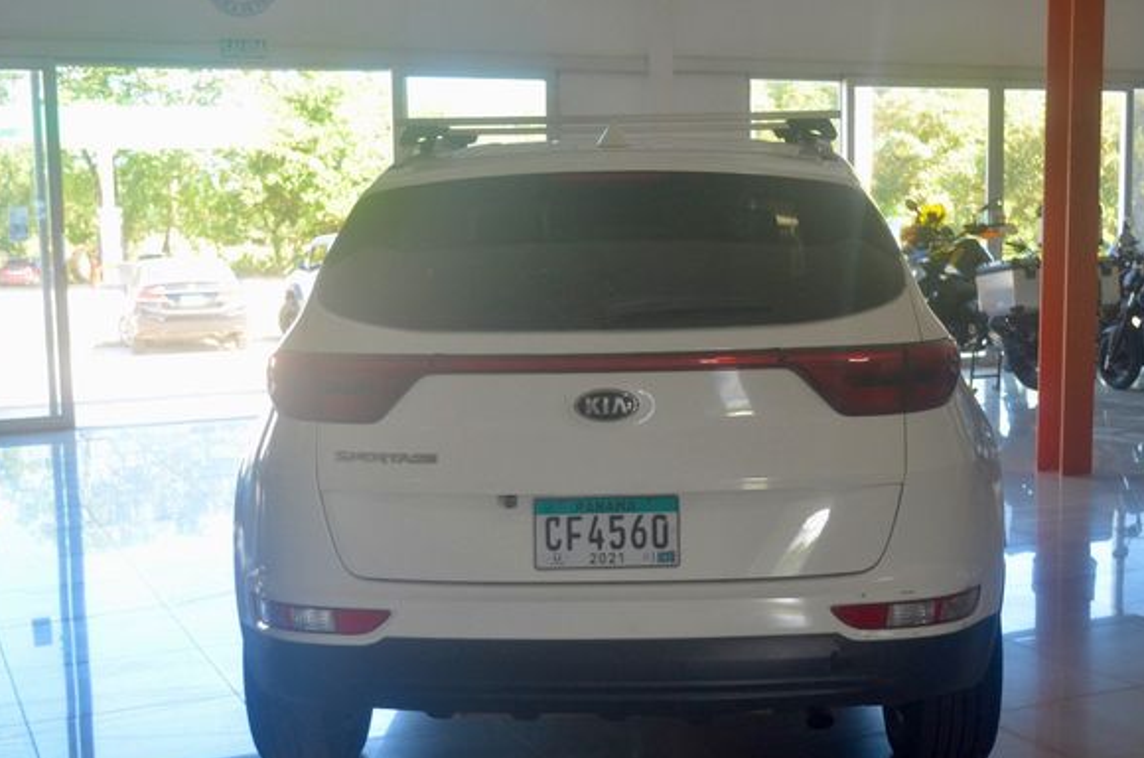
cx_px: 609
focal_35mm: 53
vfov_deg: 25.4
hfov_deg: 37.6
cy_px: 403
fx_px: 1681
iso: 400
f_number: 4.8
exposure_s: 1/100
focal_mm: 32
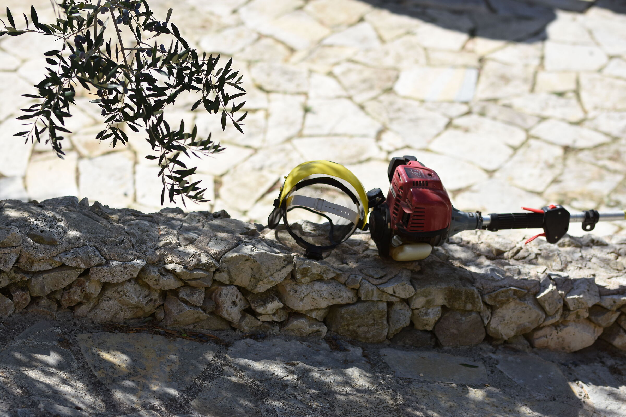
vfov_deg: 10.8
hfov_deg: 16.1
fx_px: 2217
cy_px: 208
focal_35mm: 128
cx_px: 313
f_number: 2.4
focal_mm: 85
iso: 250
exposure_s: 1/8000
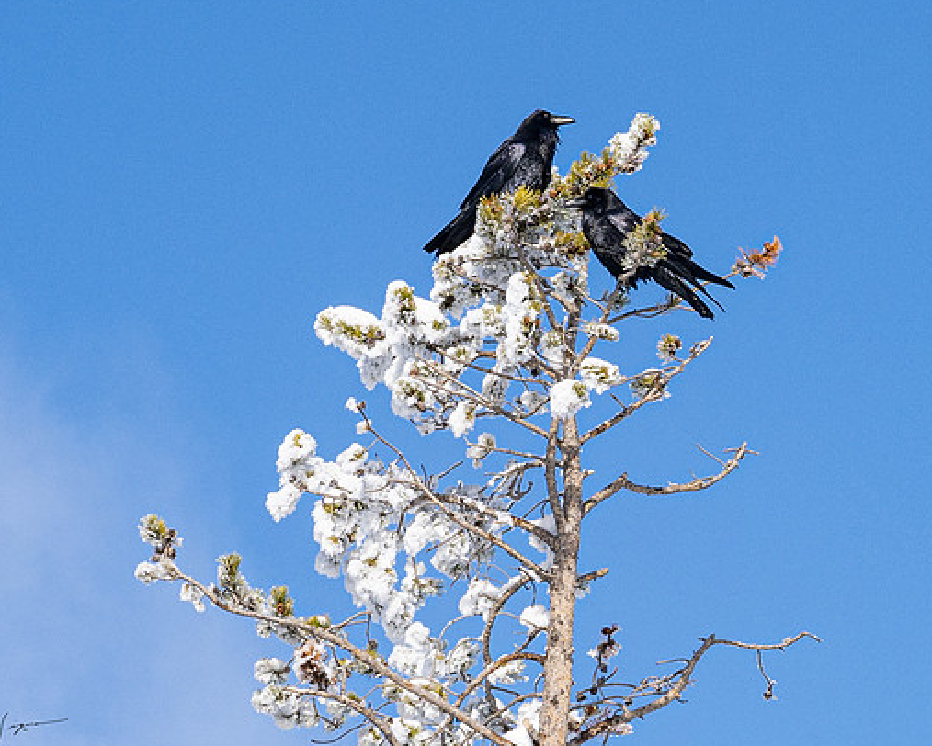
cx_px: 1080
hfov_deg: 6.4
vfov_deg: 5.2
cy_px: 240
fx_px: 8278
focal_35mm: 300
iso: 280
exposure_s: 1/125
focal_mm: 70
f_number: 11
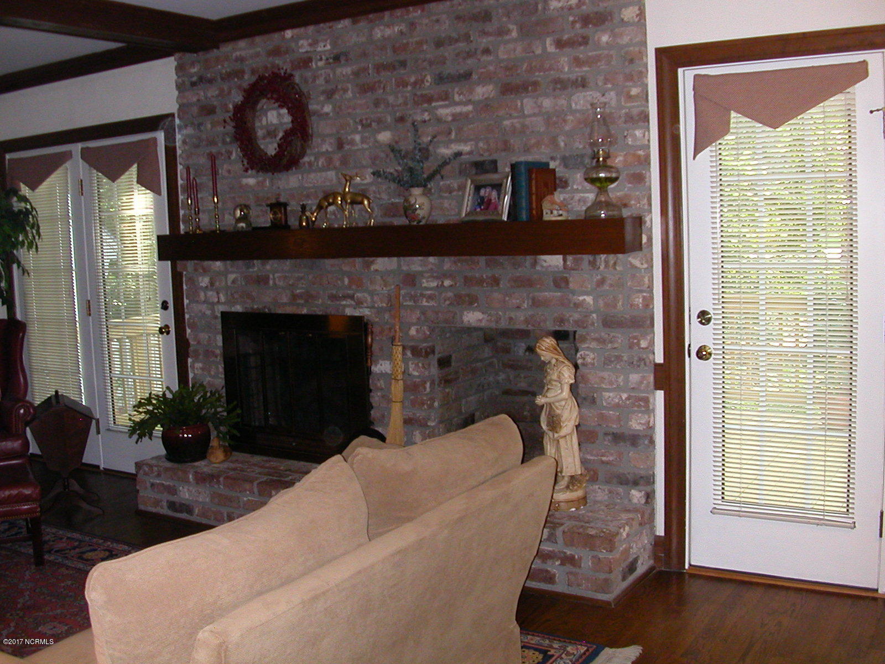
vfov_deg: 38.7
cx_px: 442
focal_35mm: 37
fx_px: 946
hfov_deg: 50.1
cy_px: 332
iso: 200
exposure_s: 1/59.9
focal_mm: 5.6
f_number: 2.7
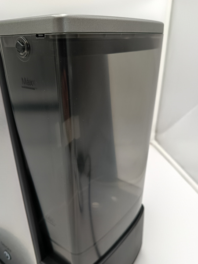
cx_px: 99
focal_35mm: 26
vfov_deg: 67.3
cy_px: 132
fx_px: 198
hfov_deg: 53.1
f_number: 1.8
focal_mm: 4.81
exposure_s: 1/100
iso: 179
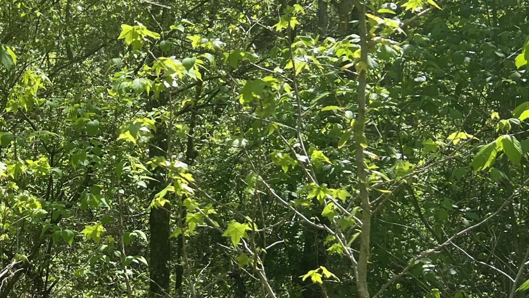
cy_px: 191
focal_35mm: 77
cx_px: 6
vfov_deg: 15.7
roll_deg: -1.8
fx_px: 1080
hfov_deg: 26.2
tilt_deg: -0.2
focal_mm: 5.7
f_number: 1.5
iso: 50
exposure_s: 1/1183
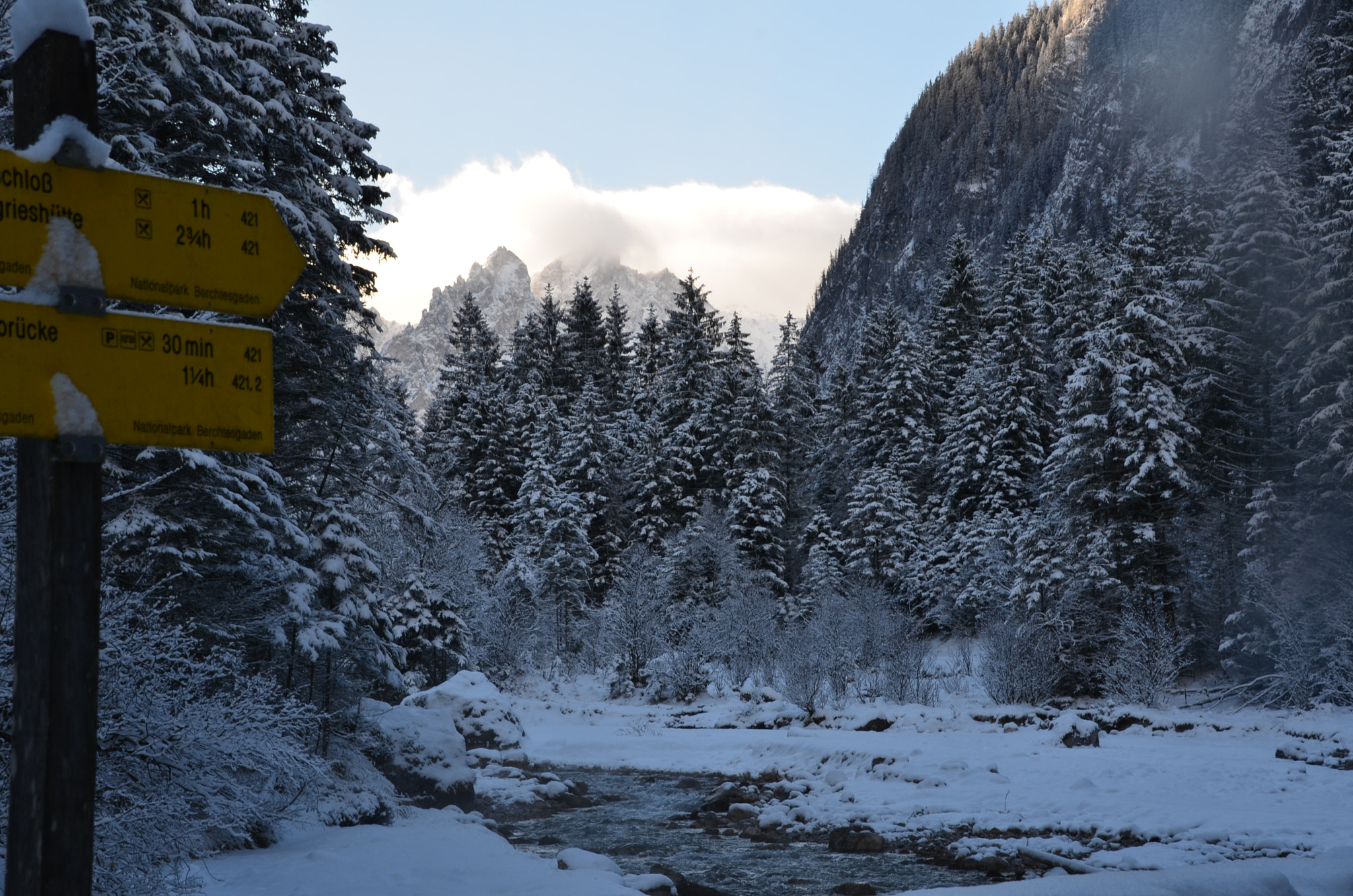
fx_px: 2925
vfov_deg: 17.4
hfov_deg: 26.0
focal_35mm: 78
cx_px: 676
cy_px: 448
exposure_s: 1/125
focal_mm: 52
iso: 200
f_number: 11
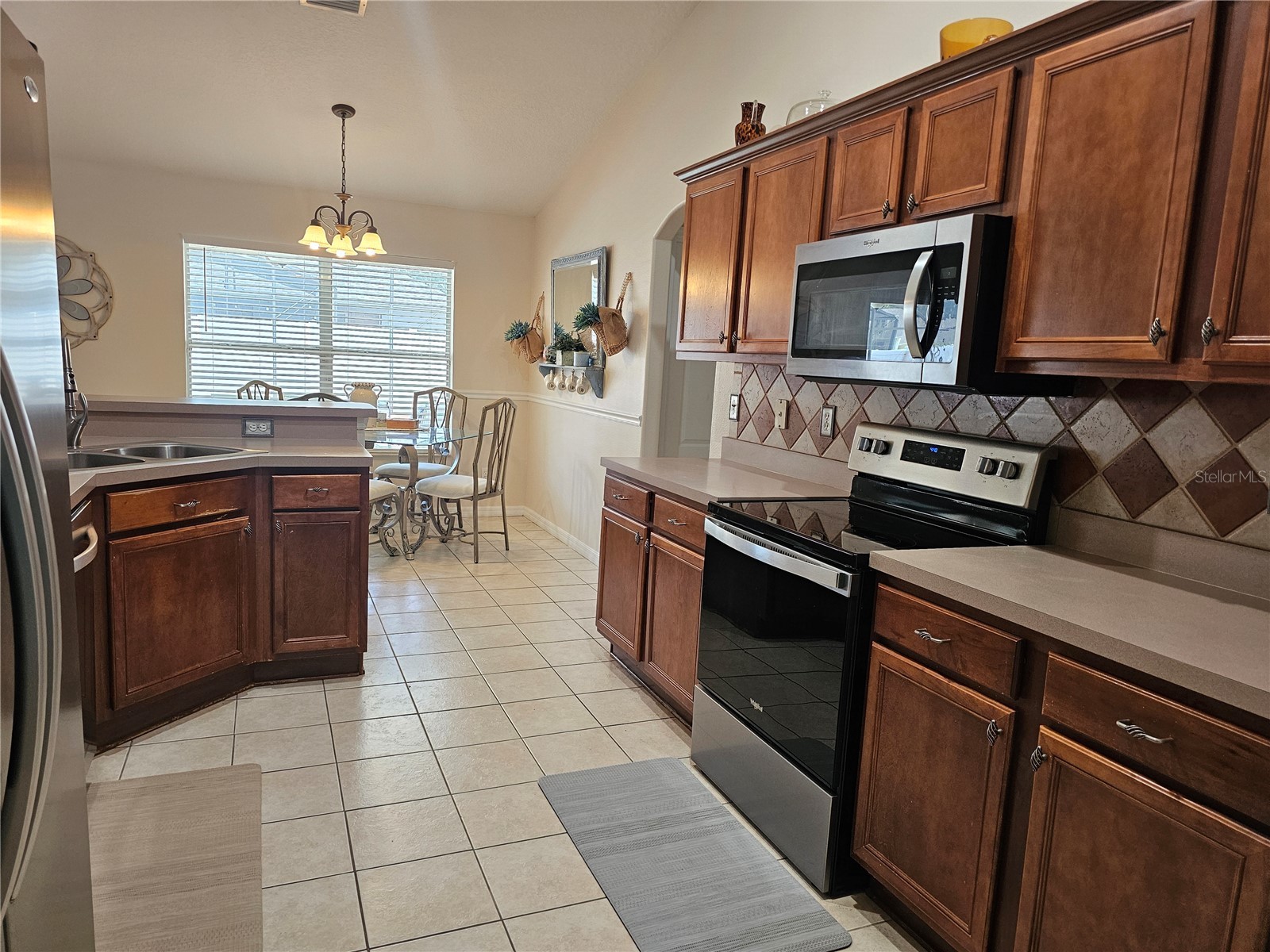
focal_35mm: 23
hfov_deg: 73.9
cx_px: 635
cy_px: 476
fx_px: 844
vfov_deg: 58.9
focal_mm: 6.3
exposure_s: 1/120
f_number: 1.7
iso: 250
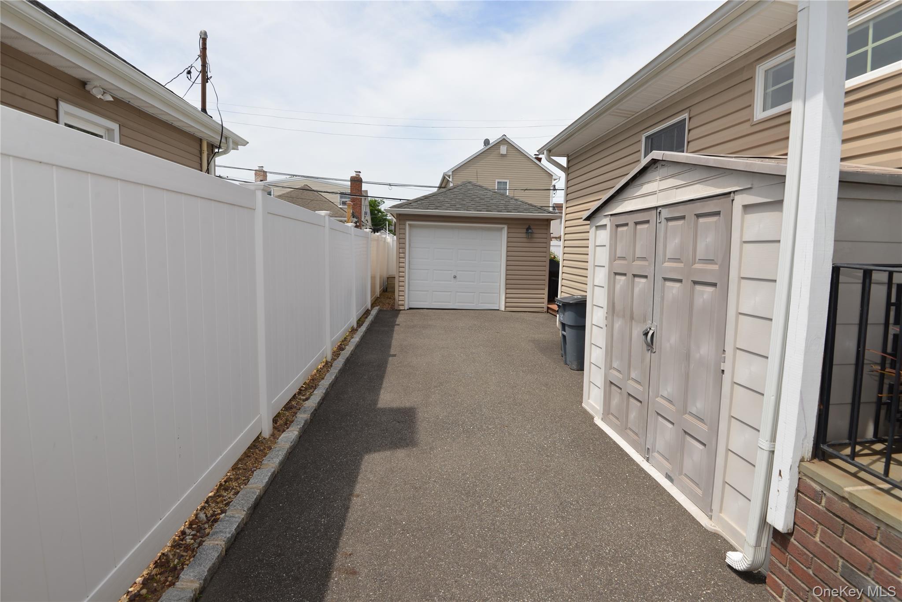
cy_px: 301
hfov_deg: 93.3
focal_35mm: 17
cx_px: 451
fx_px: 426
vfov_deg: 70.5
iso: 100
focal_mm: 17
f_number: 10
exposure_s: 1/200
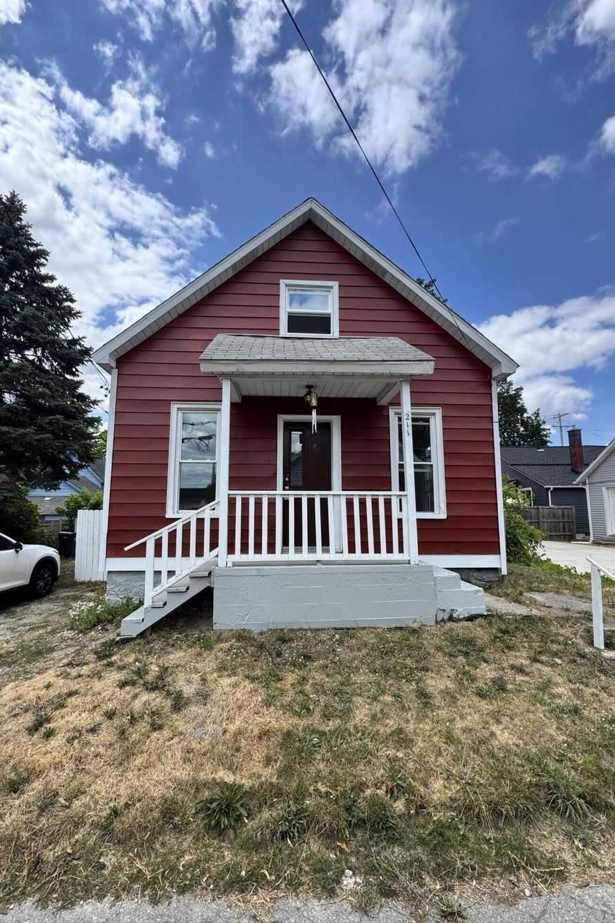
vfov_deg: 100.4
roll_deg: +0.3
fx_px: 384
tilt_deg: +6.5
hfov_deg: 77.3
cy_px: 473
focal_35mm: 15
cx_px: 298
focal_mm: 2.22
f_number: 2.2
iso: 50
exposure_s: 1/1006
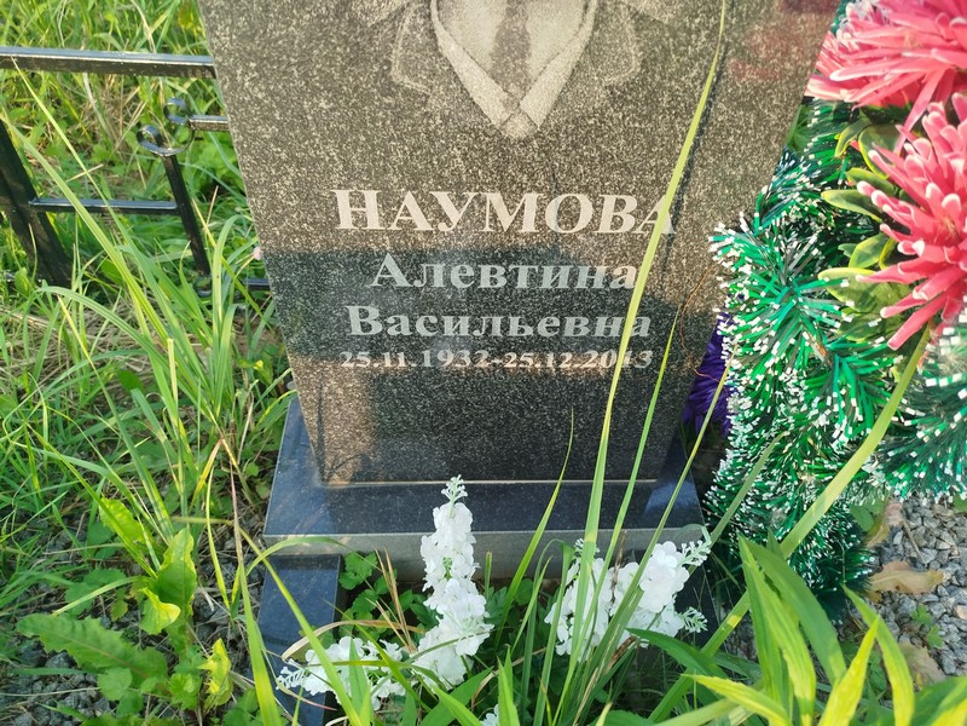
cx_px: 484
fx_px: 670
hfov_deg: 71.6
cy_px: 363
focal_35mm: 24
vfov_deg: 56.8
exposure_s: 1/119
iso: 50
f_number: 1.7
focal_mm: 5.31
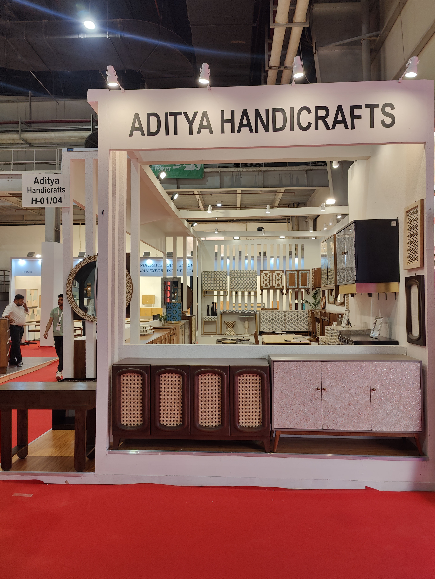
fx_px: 385
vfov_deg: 73.9
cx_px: 218
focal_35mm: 23
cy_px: 290
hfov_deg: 59.0
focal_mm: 6.06
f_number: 1.8
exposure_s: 1/100
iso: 100
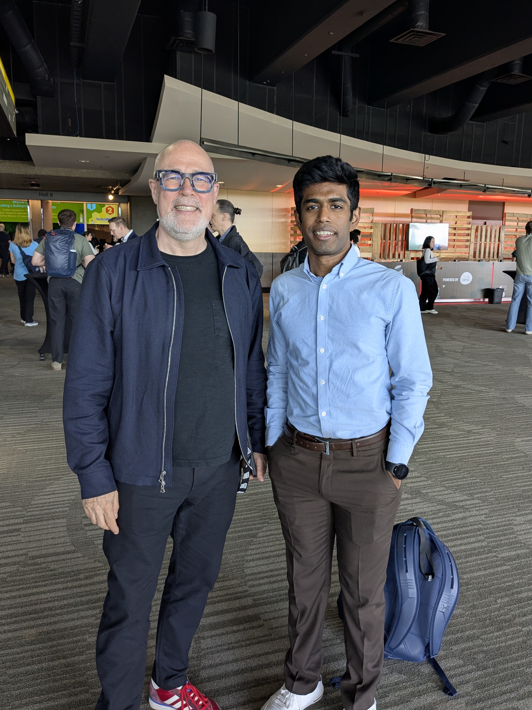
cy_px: 343
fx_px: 574
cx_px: 271
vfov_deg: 63.4
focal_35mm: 28
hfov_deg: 49.7
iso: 116
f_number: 1.73
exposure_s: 1/120
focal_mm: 4.38
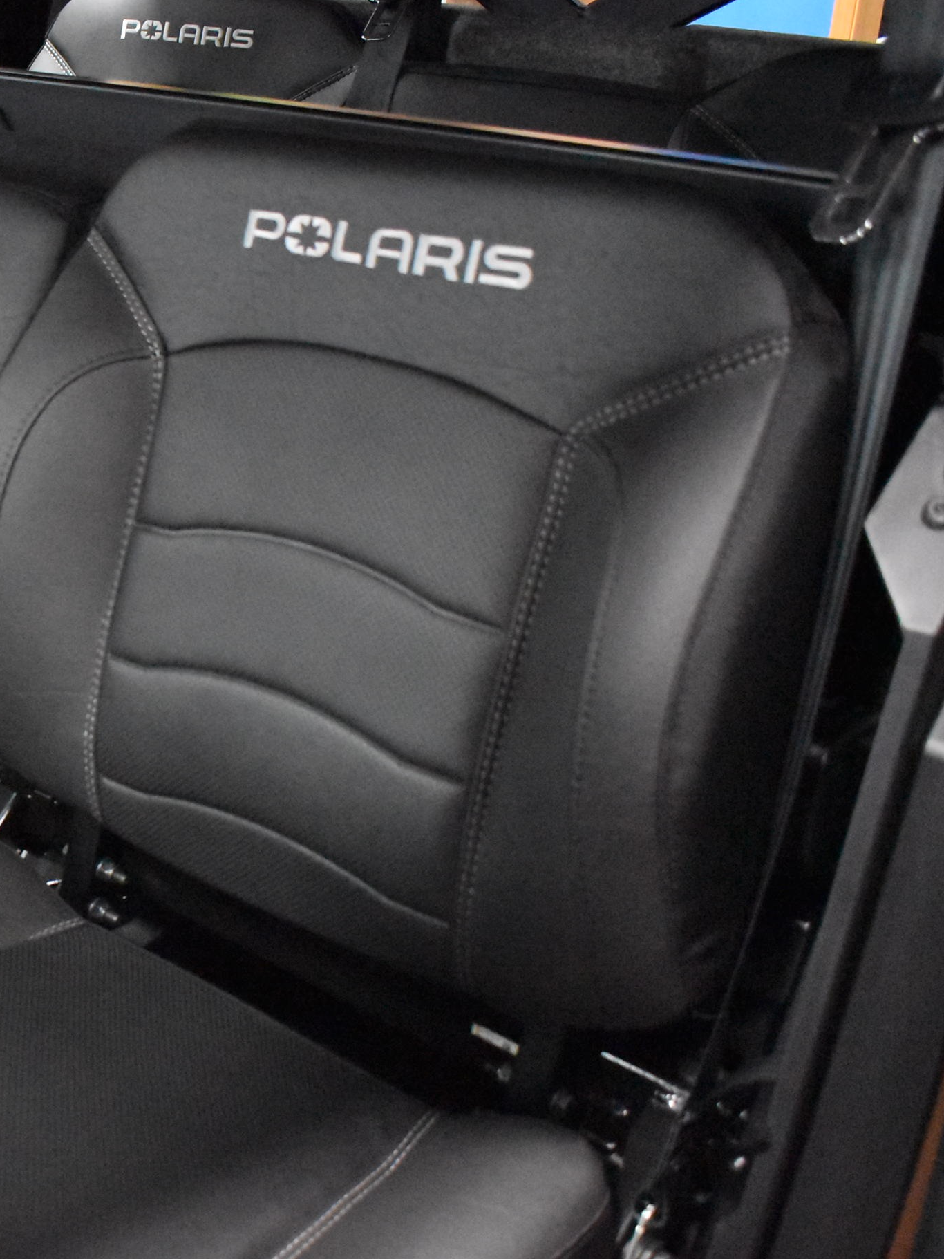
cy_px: 679
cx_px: -79
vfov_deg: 38.3
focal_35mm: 50
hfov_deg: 27.0
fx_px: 1810
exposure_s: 1/100
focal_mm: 21
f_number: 3.8
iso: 12800
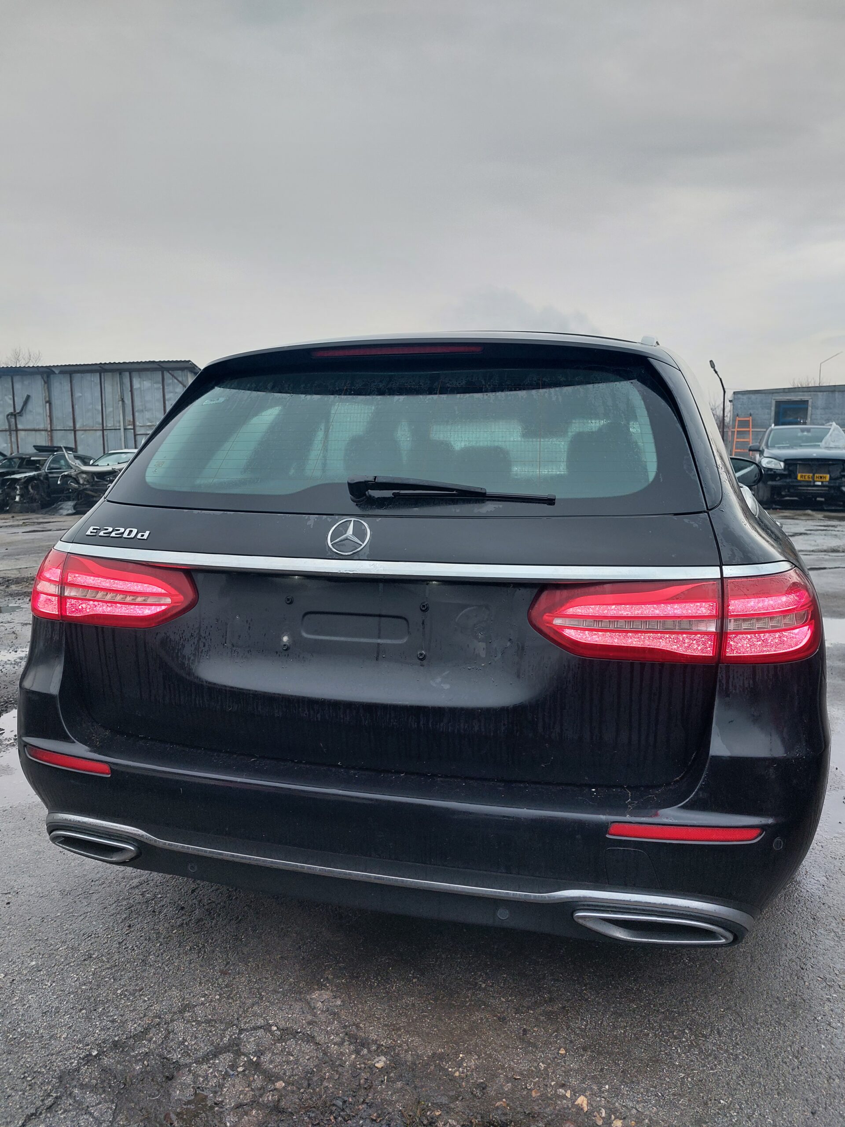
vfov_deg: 71.6
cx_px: 422
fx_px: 781
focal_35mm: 24
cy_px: 564
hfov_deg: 56.8
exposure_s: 1/50
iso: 32
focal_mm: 5.23
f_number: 1.8
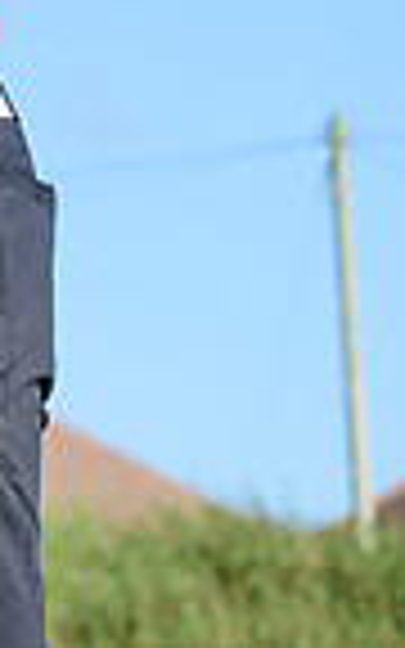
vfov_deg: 5.1
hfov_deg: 3.1
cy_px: -218
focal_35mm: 410
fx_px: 7241
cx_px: -891
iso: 400
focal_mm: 100
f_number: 7.1
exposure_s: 1/1000
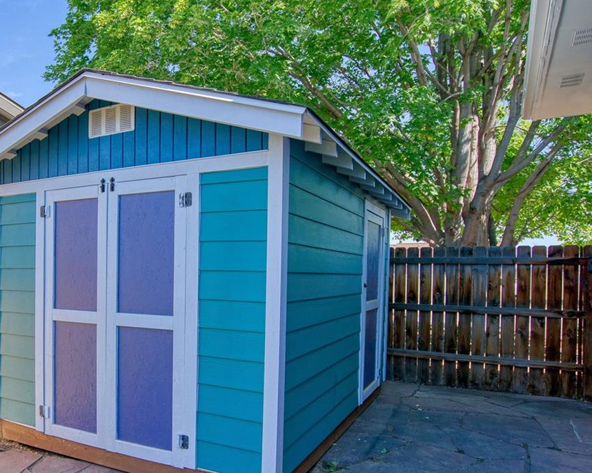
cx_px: 163
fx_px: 490
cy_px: 283
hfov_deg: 59.6
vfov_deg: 51.2
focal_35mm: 28
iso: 500
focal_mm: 16
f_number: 4
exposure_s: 1/640
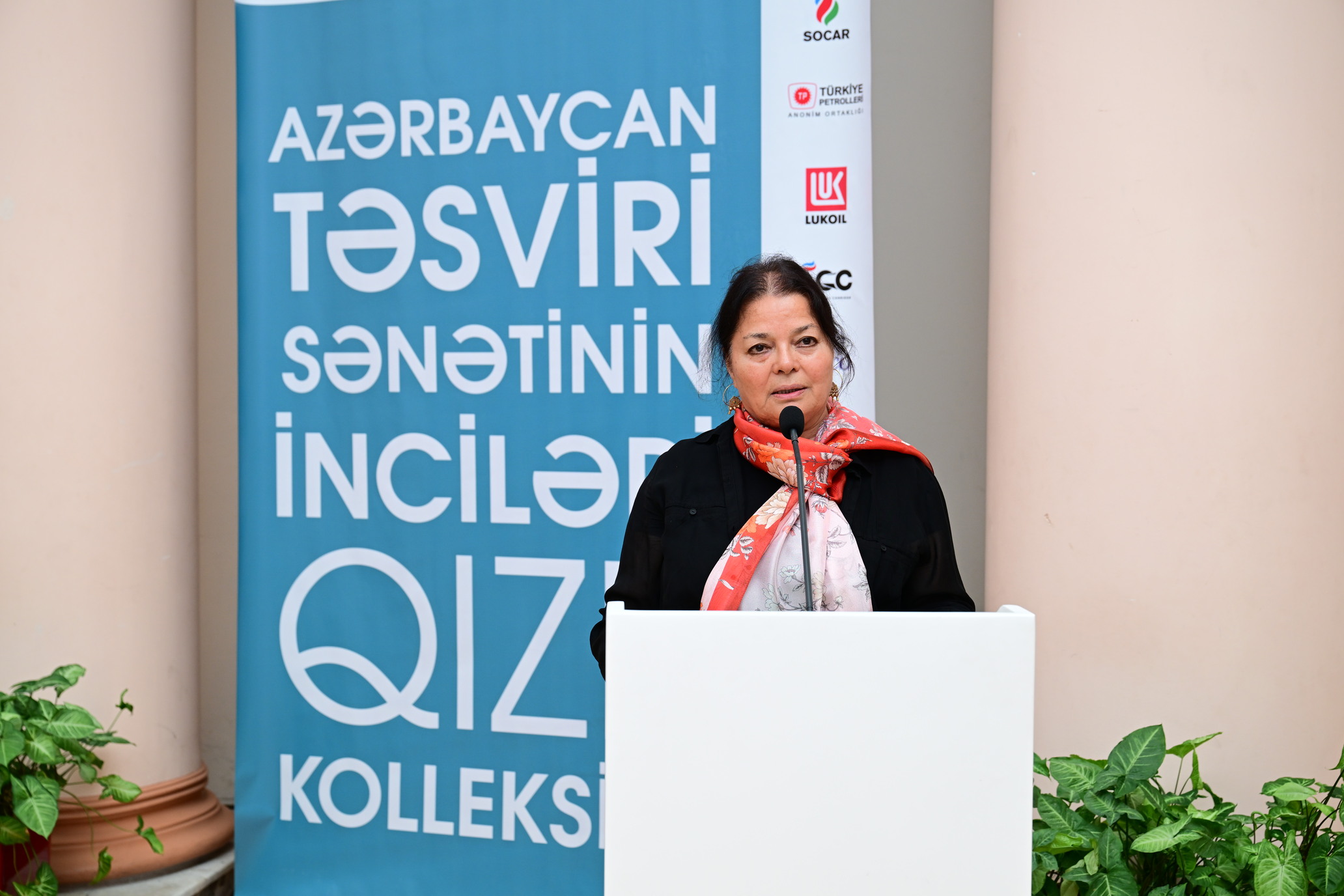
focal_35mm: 53
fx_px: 1979
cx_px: 672
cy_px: 448
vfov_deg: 25.5
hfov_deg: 37.5
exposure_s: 1/125
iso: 640
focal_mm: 53
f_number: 5
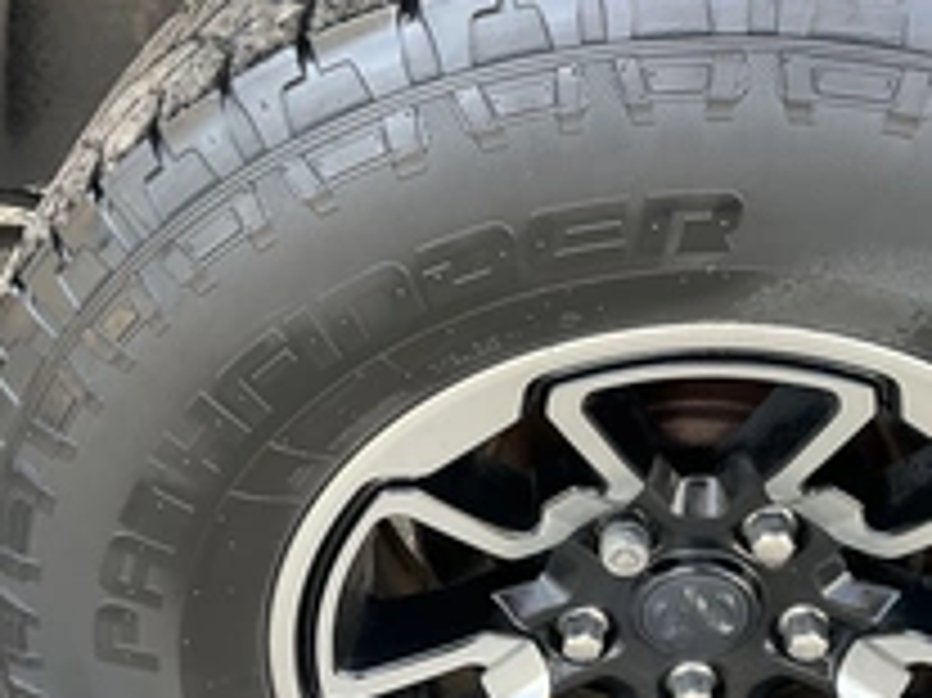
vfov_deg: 25.8
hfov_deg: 33.9
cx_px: 648
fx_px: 1507
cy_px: 504
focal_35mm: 56
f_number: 1.8
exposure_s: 1/122
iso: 40
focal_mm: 3
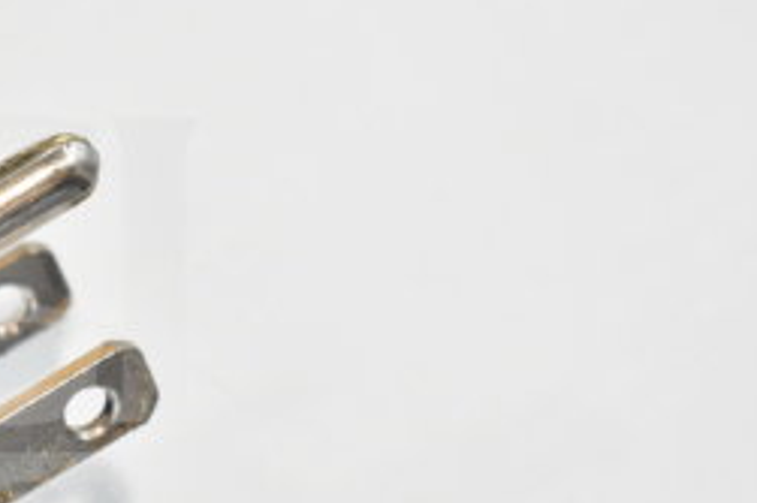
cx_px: -75
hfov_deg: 12.3
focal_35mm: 164
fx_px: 3451
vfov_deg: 8.3
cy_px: 357
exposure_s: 1/80
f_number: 5
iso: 1000
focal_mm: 45
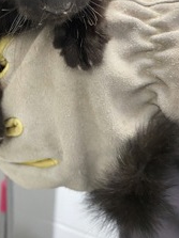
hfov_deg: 29.1
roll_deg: -2.2
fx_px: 338
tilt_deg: -2.0
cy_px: 55
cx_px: 41
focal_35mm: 49
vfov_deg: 37.8
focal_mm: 4.25
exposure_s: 1/60
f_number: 1.8
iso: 200
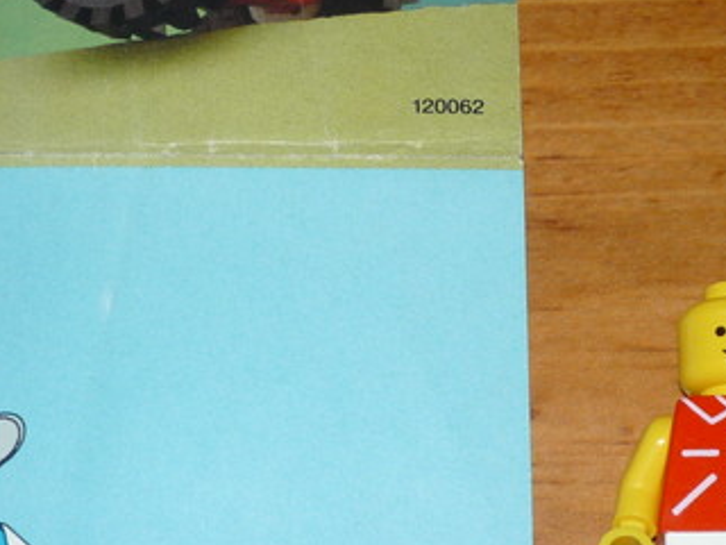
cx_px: 402
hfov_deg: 21.8
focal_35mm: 90
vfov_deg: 16.4
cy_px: 355
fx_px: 1888
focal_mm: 5.2
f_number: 4
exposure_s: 1/30
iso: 100
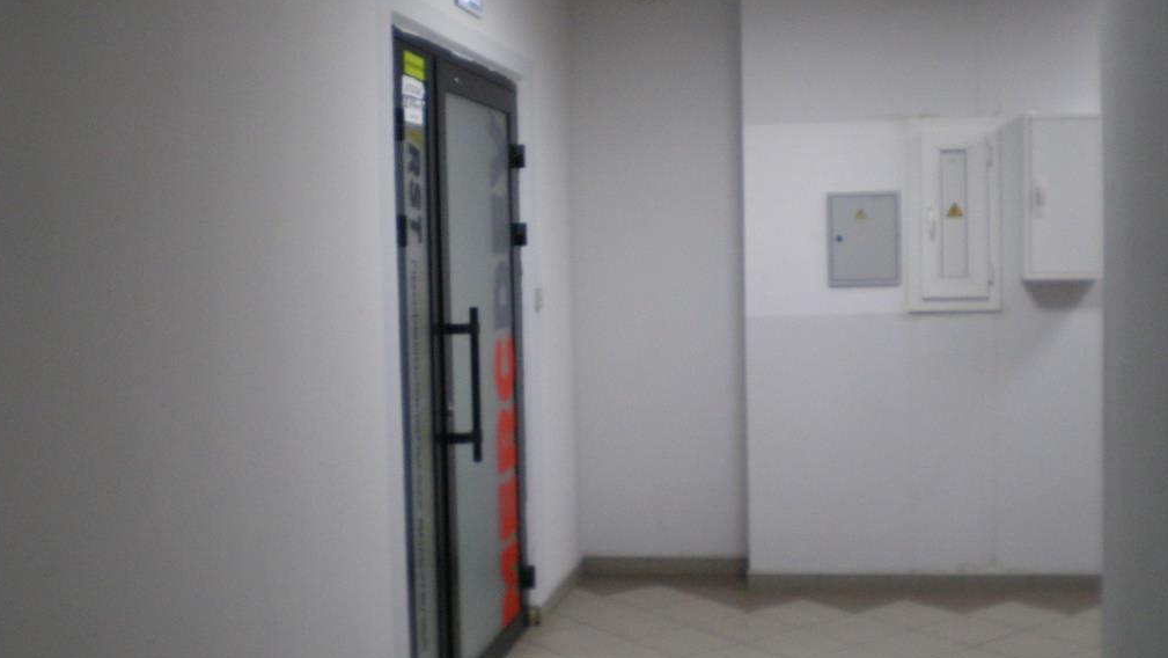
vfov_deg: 28.4
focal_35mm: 42
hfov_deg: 48.3
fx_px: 1301
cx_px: 579
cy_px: 329
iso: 320
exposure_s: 1/30
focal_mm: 6.3
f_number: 3.1
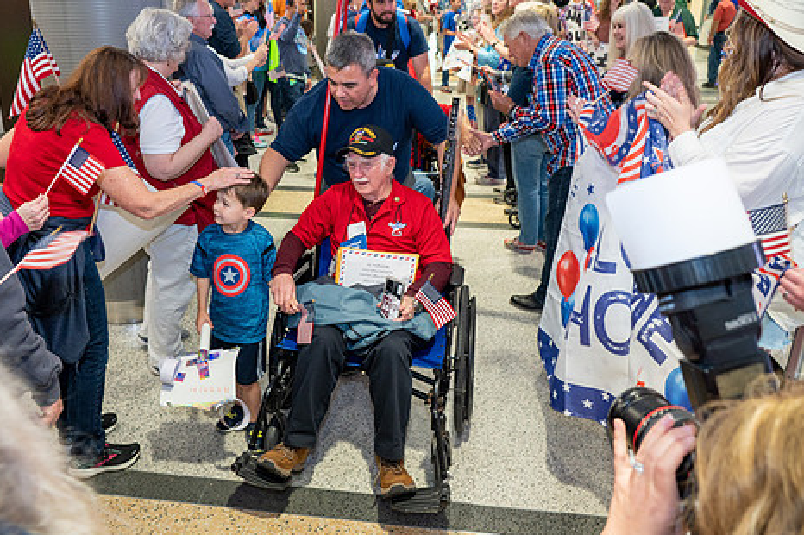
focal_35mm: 33
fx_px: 736
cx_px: 330
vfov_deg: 39.9
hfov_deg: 56.9
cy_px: 236
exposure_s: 1/40
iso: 1100
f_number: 4.5
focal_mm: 26.5
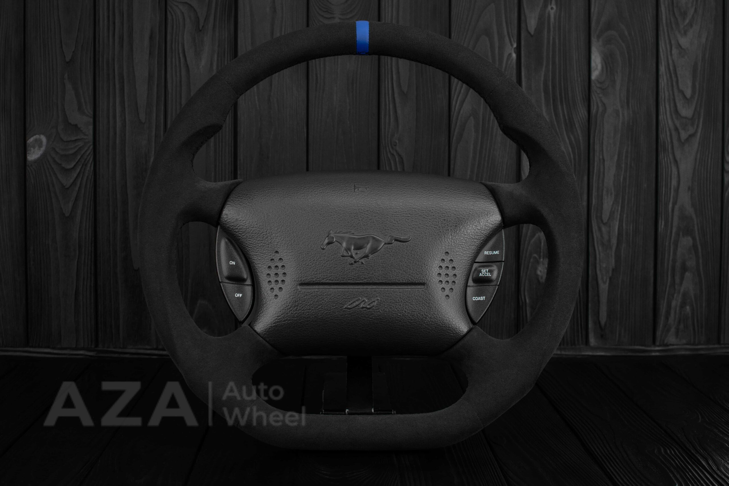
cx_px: 364
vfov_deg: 25.8
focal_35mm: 52
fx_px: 1063
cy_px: 243
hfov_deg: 37.8
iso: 500
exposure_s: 1/125
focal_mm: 35
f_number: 6.3
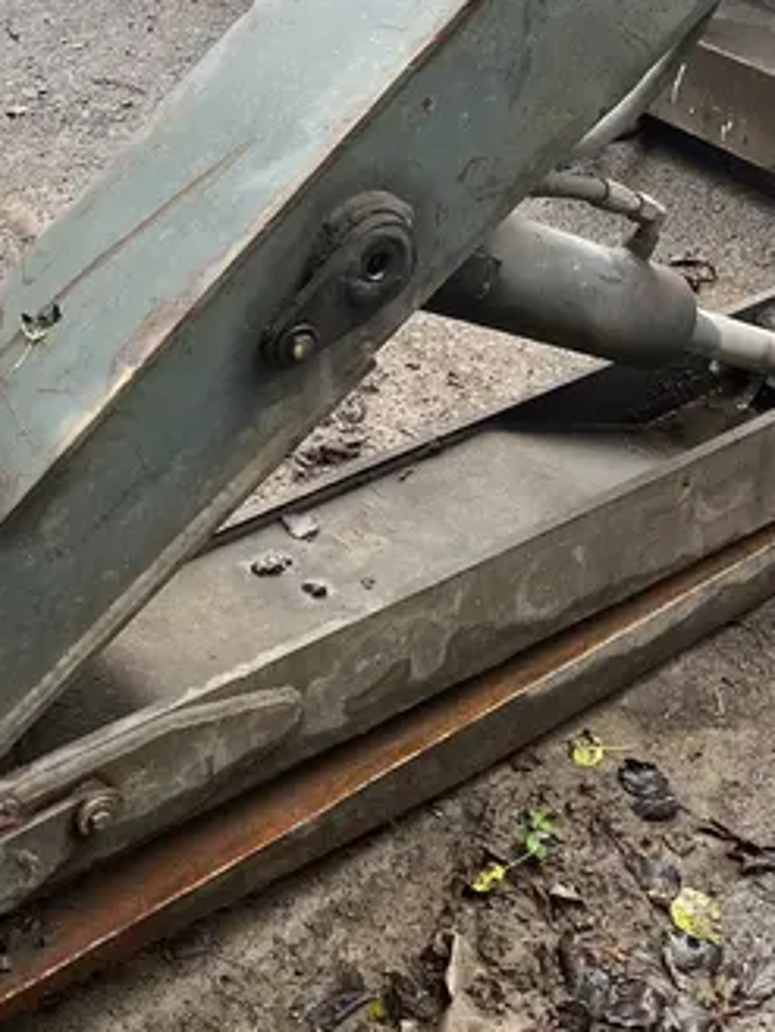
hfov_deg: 24.7
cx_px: 129
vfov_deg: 32.5
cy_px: 240
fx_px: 1730
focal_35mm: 58
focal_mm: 5.1
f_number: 1.6
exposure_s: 1/71
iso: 125
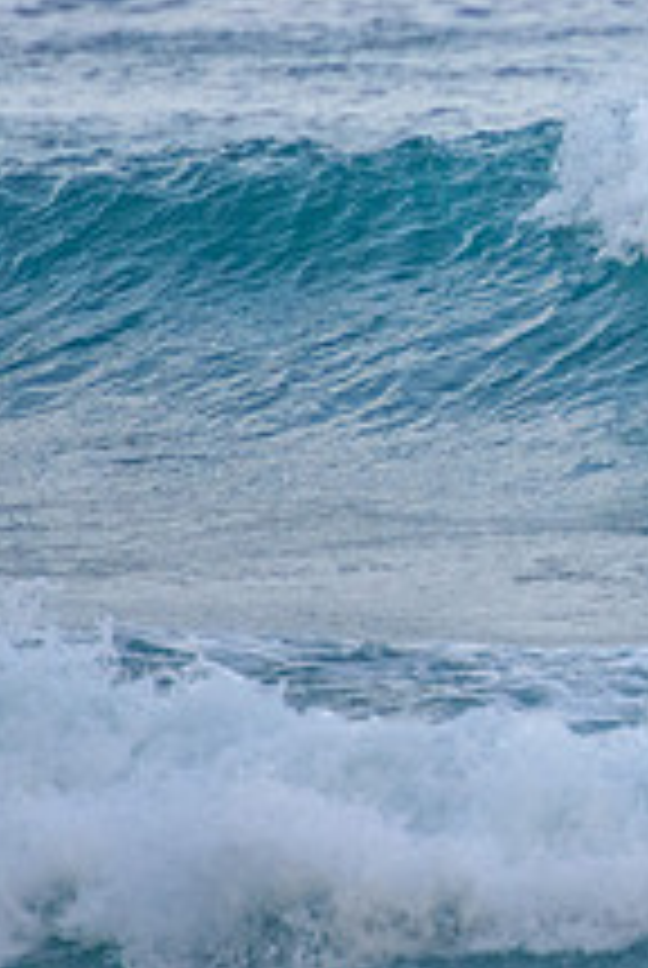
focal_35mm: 1656
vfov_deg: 1.2
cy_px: 110
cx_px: 1292
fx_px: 44565
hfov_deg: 0.8
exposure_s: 1/1600
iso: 1100
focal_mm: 400
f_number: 5.6
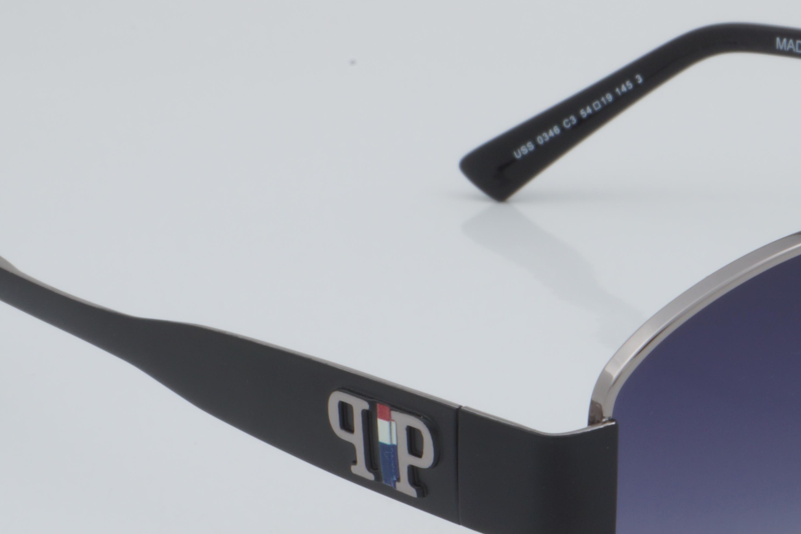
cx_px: 653
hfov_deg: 13.3
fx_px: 3404
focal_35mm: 153
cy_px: 369
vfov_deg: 9.0
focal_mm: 50
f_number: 32
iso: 100
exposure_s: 1/3
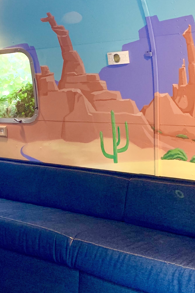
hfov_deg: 25.0
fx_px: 439
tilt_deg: +1.5
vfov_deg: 36.6
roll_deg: +0.3
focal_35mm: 54
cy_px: 108
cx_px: 83
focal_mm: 4.25
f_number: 1.8
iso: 500
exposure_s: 1/30
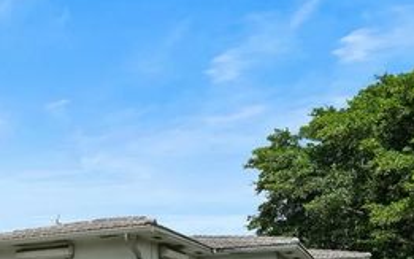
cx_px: 24
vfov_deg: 29.4
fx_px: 451
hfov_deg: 43.9
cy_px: 273
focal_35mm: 40
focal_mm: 16
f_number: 8
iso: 200
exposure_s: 1/200
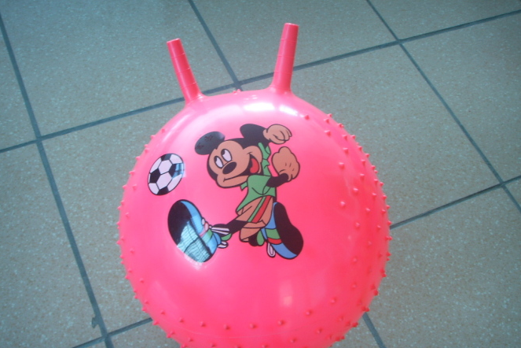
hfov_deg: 47.4
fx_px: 593
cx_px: 260
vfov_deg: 32.6
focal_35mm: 41
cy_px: 193
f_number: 3.5
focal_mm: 6.6
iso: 63
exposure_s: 1/3
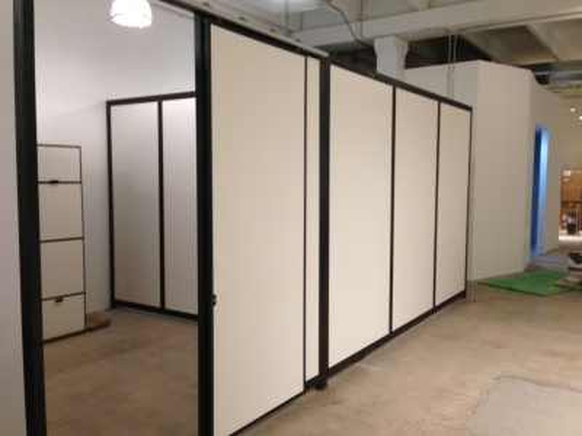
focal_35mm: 33
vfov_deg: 42.9
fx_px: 555
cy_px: 218
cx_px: 291
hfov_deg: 55.4
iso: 160
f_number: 2.4
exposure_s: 1/20
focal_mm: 4.12
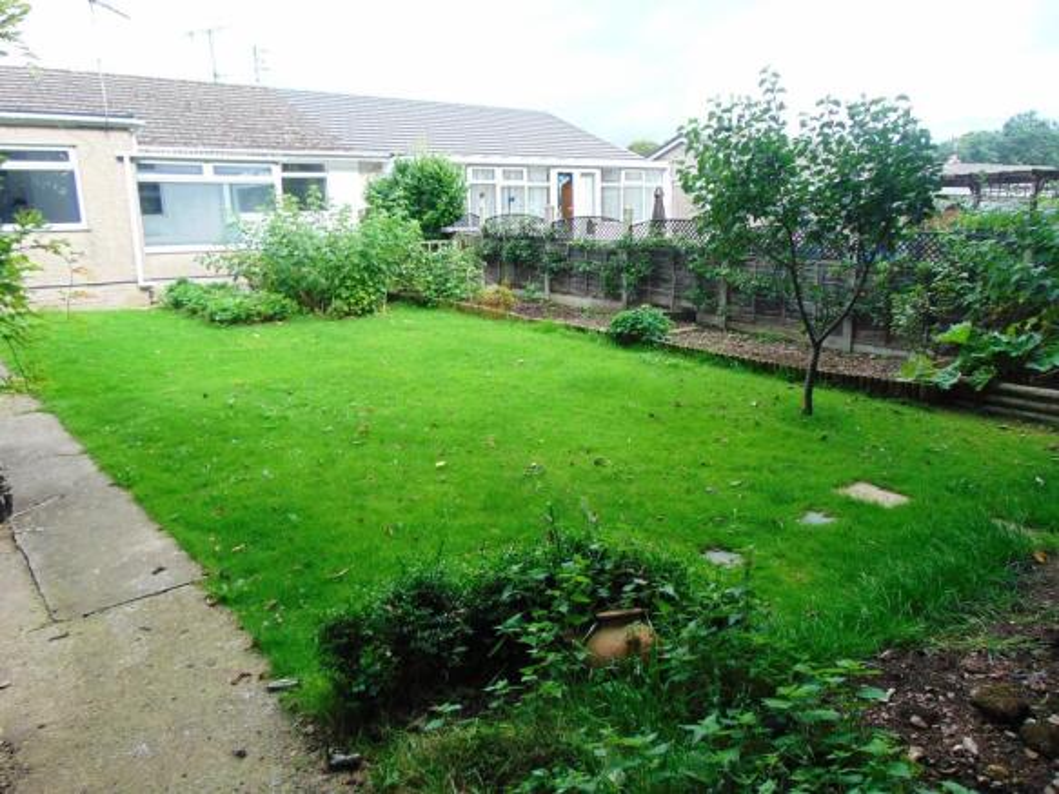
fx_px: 765
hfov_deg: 69.4
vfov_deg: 54.9
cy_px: 397
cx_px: 530
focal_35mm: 25
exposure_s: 1/160
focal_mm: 4.5
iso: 80
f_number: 3
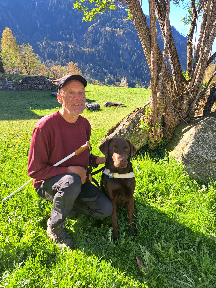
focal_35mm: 24
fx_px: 200
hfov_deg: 56.8
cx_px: 108
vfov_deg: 71.6
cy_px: 144
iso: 50
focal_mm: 5.23
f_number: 1.8
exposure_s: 1/187
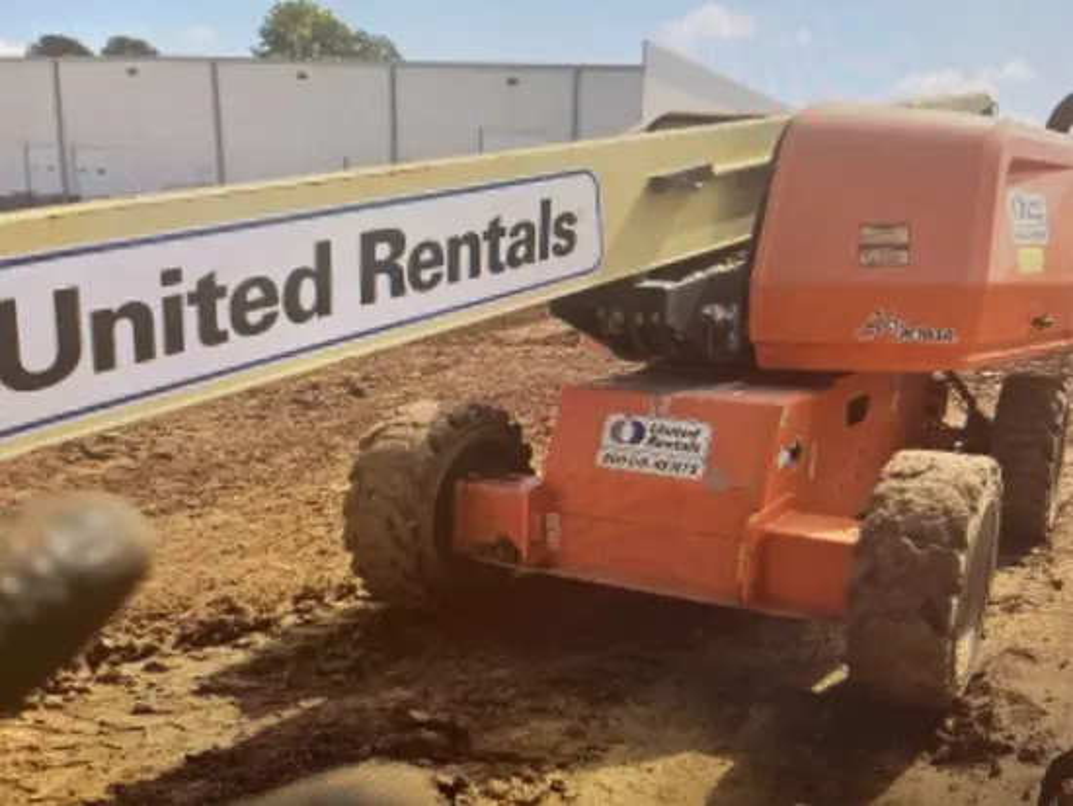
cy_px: 403
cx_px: 536
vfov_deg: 53.1
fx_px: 806
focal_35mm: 26
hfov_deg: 67.3
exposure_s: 1/60
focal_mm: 5.1
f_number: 1.6
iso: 125
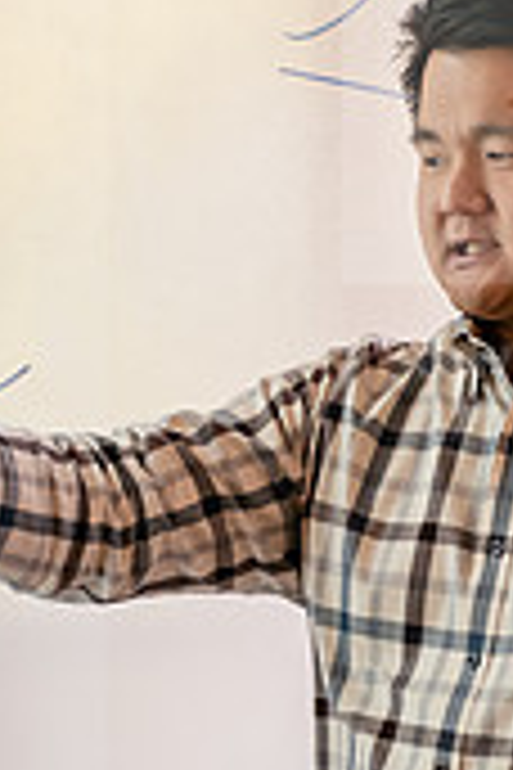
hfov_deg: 6.8
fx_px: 4339
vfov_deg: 10.1
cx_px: 207
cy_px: 453
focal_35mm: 203
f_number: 3.2
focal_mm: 60
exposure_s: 1/200
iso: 1250
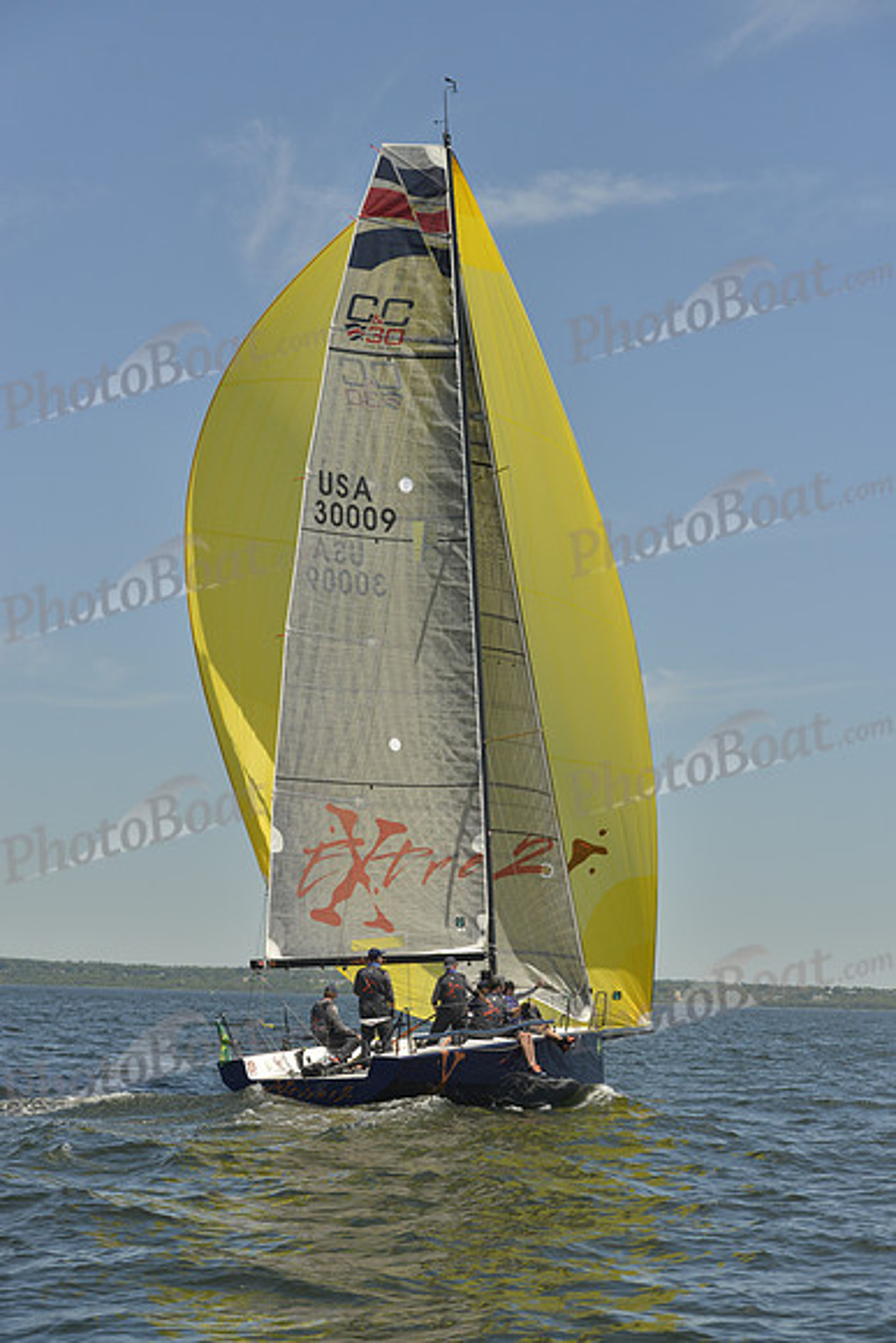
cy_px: 672
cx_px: 448
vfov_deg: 28.8
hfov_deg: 19.5
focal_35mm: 70
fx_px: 2612
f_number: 8
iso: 280
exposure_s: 1/1600
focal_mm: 70
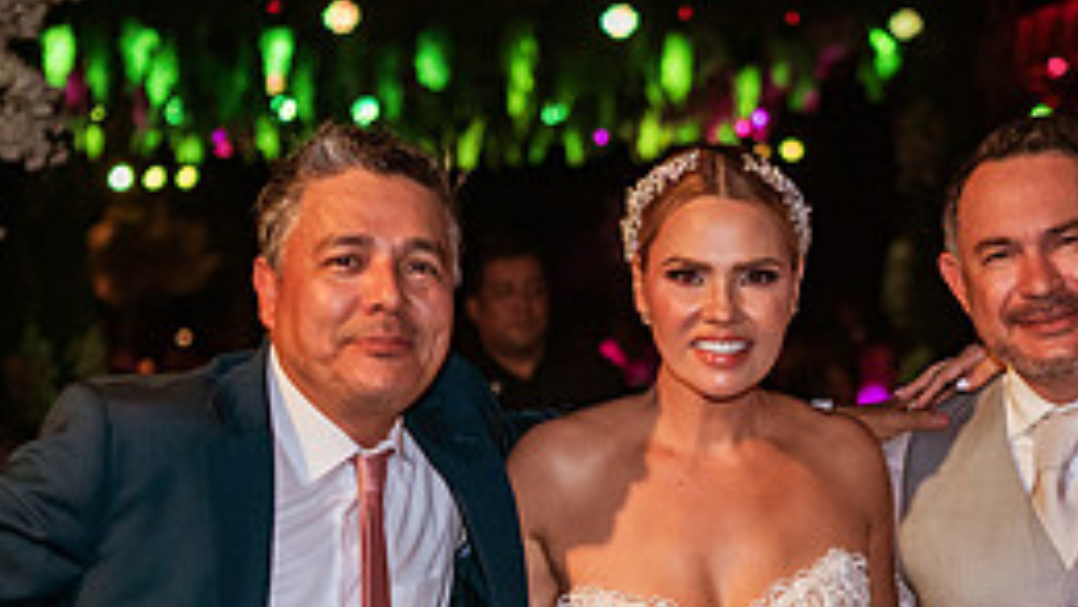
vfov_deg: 14.6
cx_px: 753
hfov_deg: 25.7
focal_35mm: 82
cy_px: 561
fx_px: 2345
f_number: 1.8
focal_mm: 35
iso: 3200
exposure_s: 1/2500
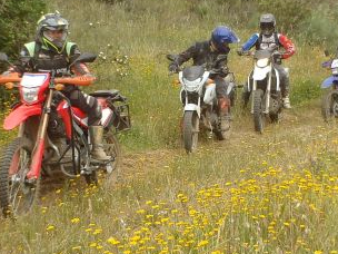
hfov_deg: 21.2
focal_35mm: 92
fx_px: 898
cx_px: 227
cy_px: 152
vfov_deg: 16.1
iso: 80
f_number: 3.9
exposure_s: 1/100
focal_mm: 5
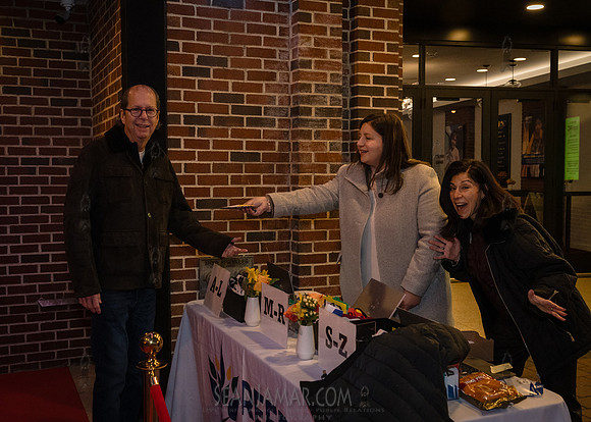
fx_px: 657
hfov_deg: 48.4
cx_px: 263
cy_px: 209
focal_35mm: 39
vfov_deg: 35.6
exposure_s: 1/320
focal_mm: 35
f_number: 5.6
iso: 6400
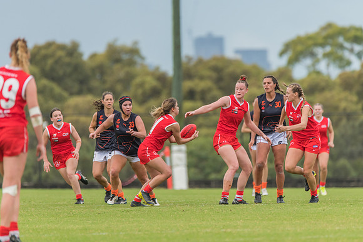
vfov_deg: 2.1
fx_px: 6652
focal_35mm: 660
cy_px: 121
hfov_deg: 3.1
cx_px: 182
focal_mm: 600
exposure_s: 1/1250
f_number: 6.3
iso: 720
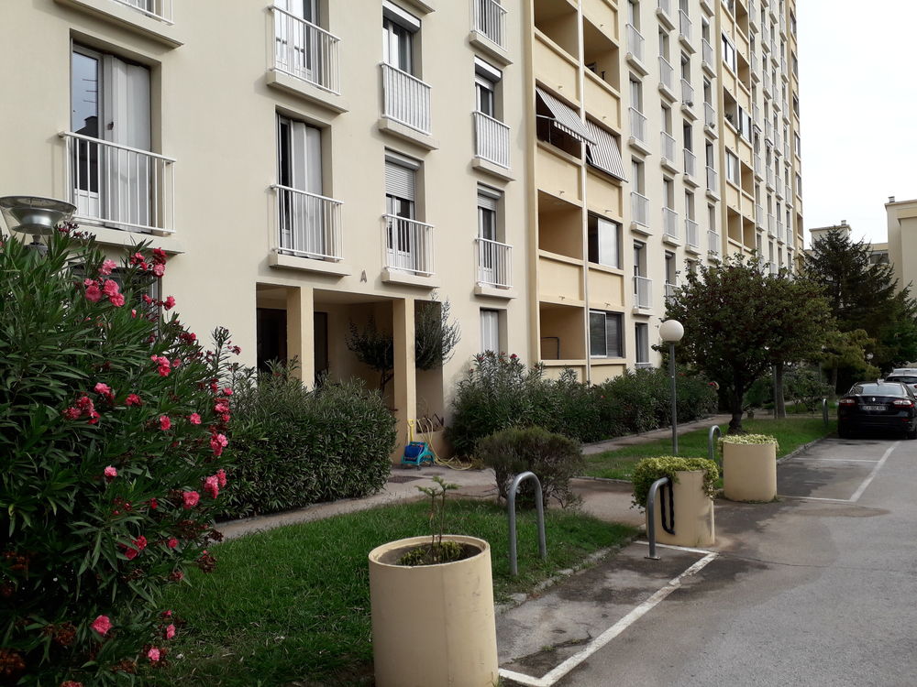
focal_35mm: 27
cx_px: 458
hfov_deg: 65.3
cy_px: 344
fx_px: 715
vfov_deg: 51.4
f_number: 1.9
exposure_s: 1/1161
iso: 40
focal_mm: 3.6
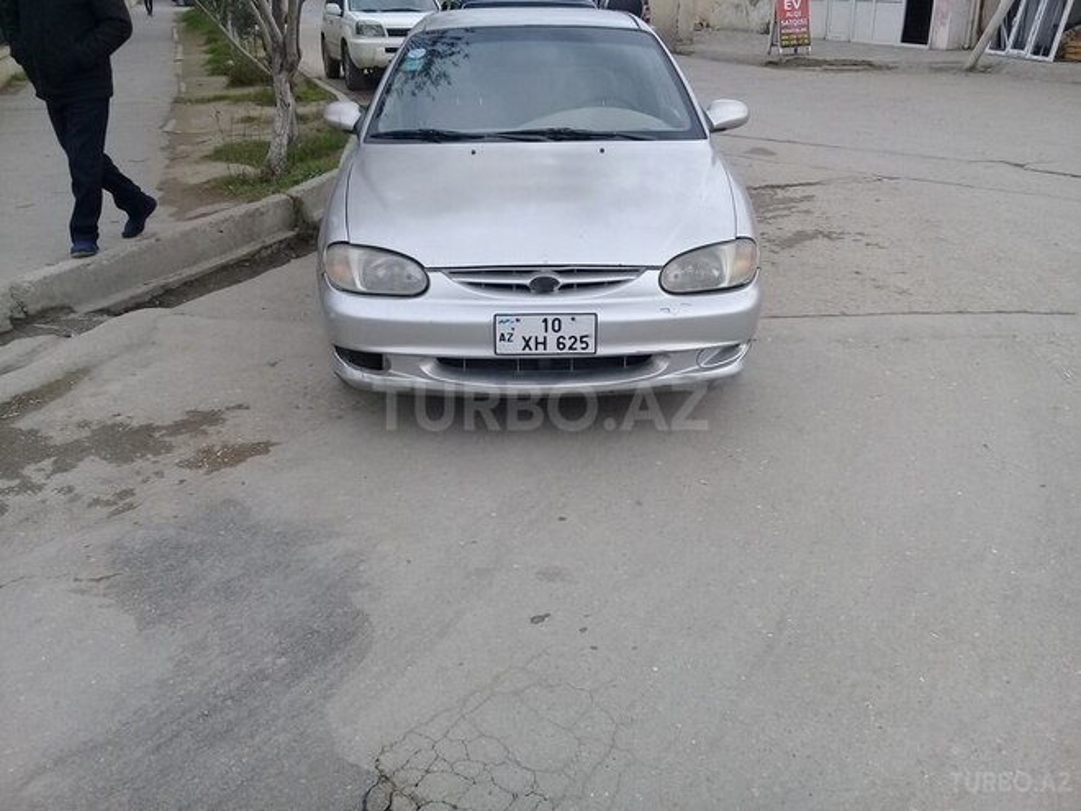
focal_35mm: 31
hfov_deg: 58.4
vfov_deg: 45.4
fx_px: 968
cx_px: 540
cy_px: 406
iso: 50
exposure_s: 1/161
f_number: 2.2
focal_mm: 3.3
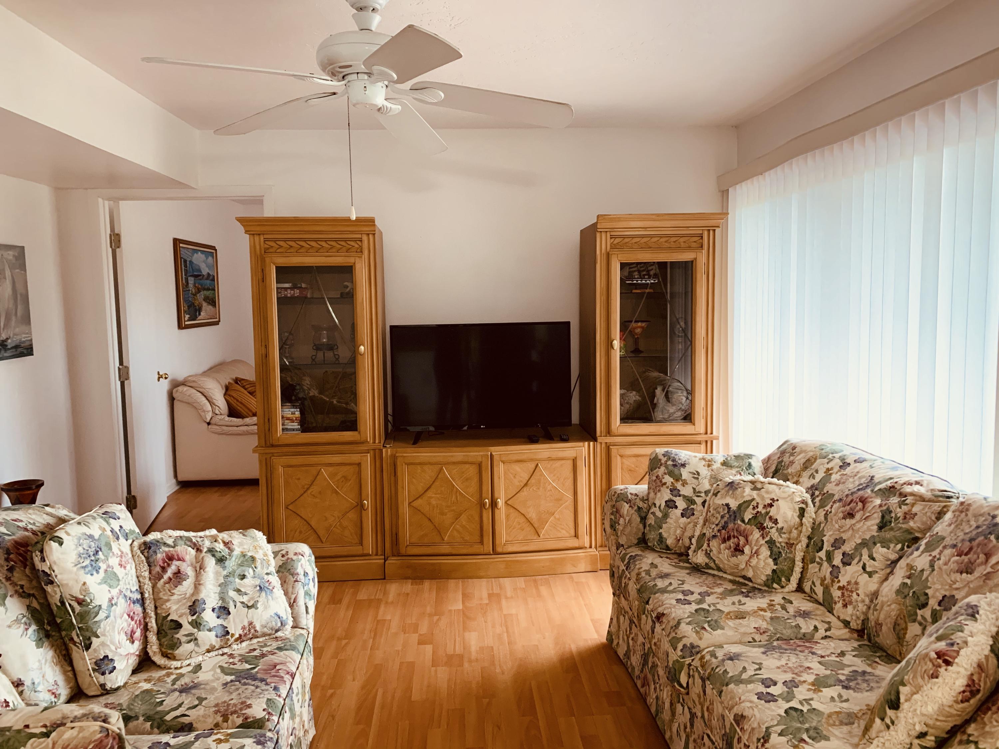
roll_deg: +0.0
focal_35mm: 26
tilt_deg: -5.3
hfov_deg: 67.3
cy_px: 374
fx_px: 750
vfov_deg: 53.1
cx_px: 500
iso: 250
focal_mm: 4.25
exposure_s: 1/60
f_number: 1.8
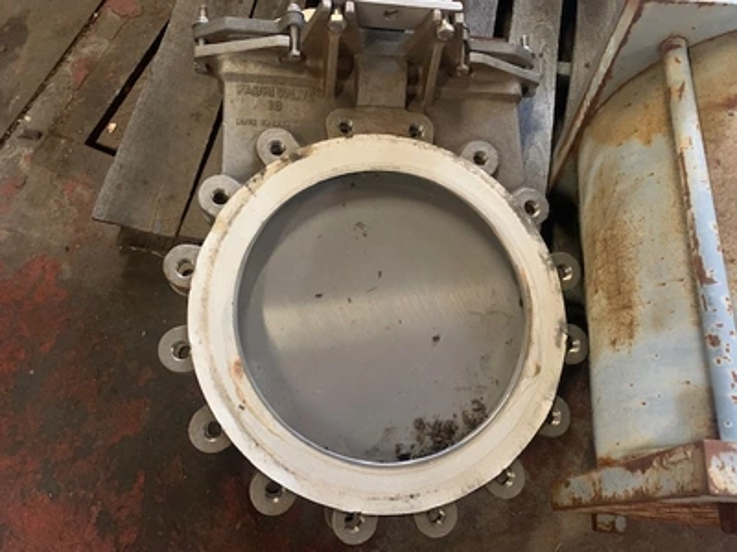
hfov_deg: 67.3
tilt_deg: -71.8
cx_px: 368
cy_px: 276
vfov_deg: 53.1
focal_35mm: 26
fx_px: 554
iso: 500
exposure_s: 1/30
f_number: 1.8
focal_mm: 4.25
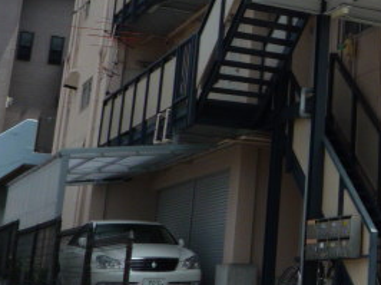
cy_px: 27
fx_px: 847
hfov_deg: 23.5
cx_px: 441
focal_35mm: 77
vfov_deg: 18.8
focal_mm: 4.4
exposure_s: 1/800
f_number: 4
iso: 100
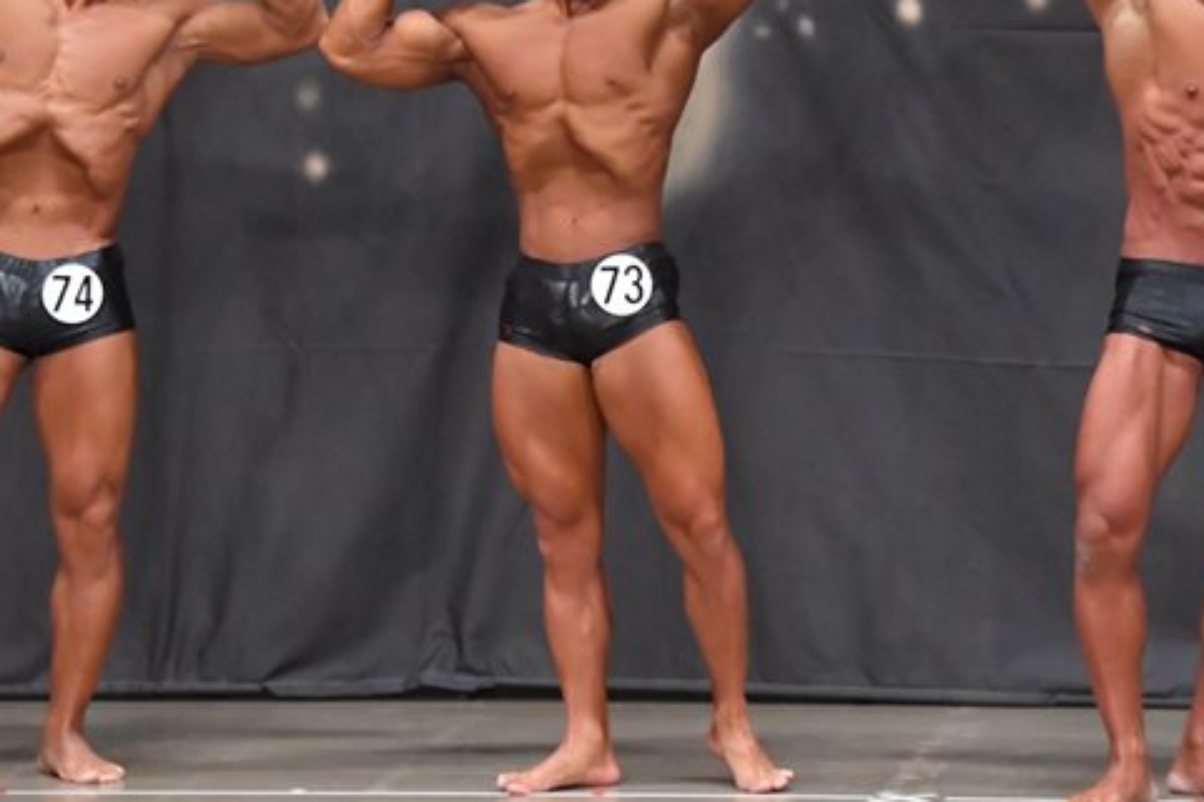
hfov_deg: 6.3
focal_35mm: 326
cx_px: 729
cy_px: 281
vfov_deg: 4.2
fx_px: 10902
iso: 6400
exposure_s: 1/400
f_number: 5.6
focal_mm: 135
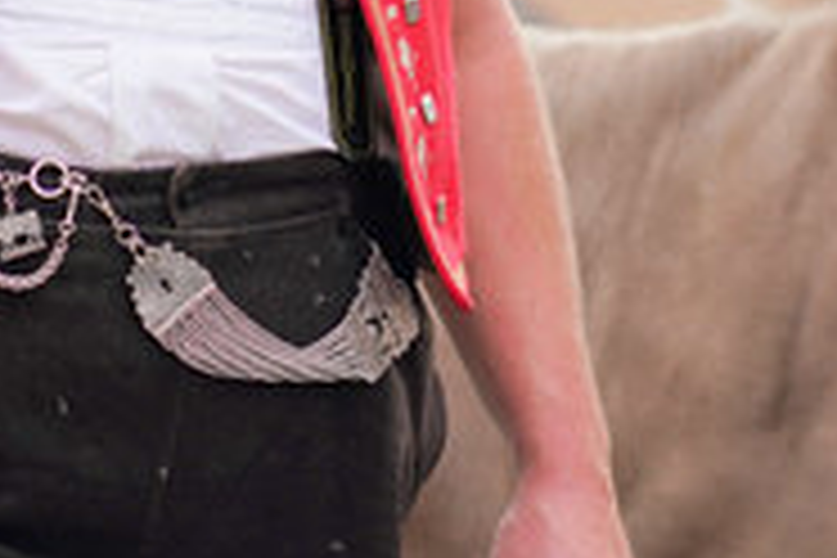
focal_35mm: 412
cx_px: 436
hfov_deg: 5.0
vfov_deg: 3.3
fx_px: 9578
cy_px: -594
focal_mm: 85
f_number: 3.2
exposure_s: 1/1250
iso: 320
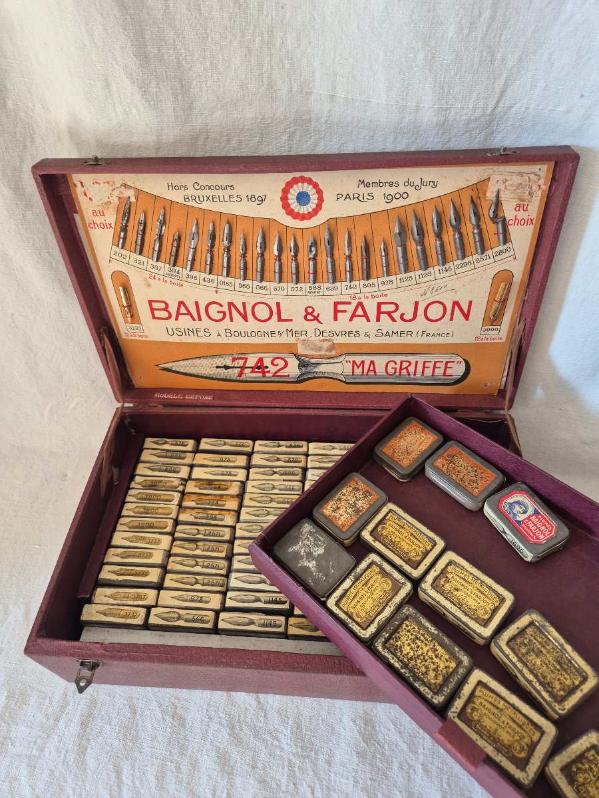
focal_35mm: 23
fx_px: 531
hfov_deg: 58.9
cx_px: 300
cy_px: 399
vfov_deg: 73.9
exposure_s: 1/100
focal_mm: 5.4
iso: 160
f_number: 1.8
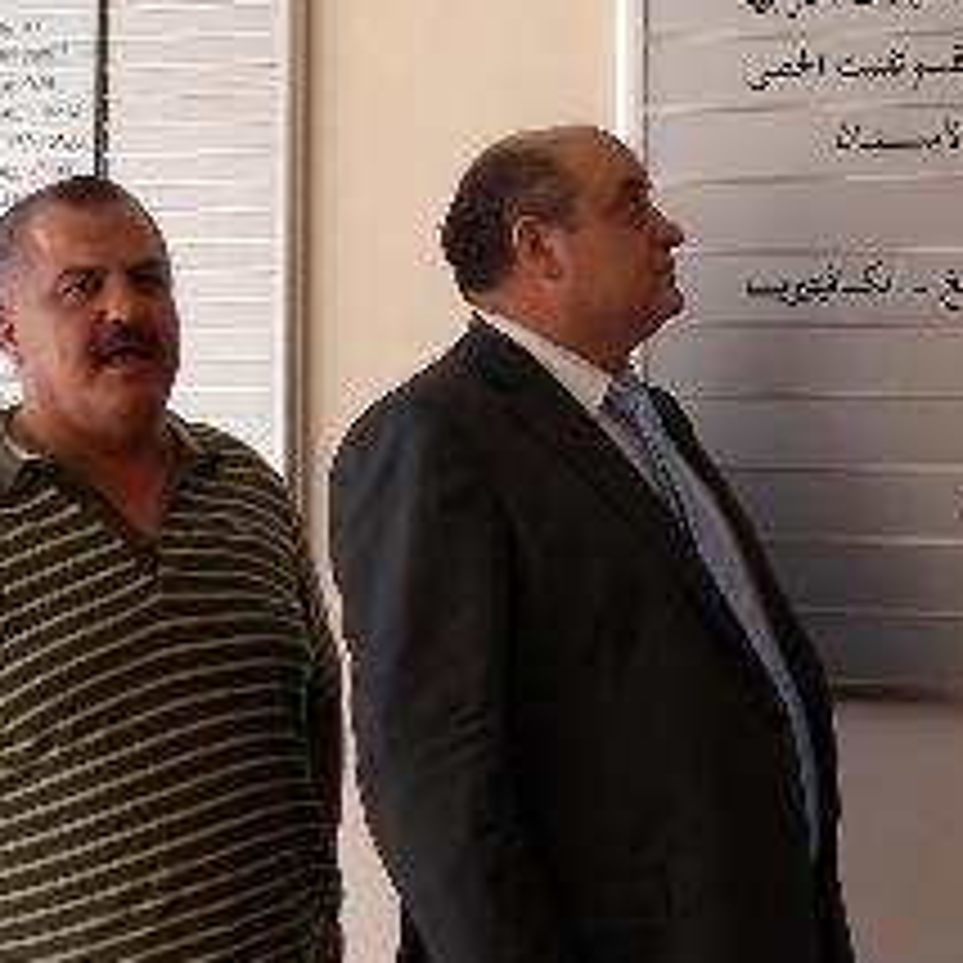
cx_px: 1008
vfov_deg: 23.0
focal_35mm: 75
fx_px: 2361
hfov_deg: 22.0
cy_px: 428
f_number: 2.7
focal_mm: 6
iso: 64
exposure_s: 1/122
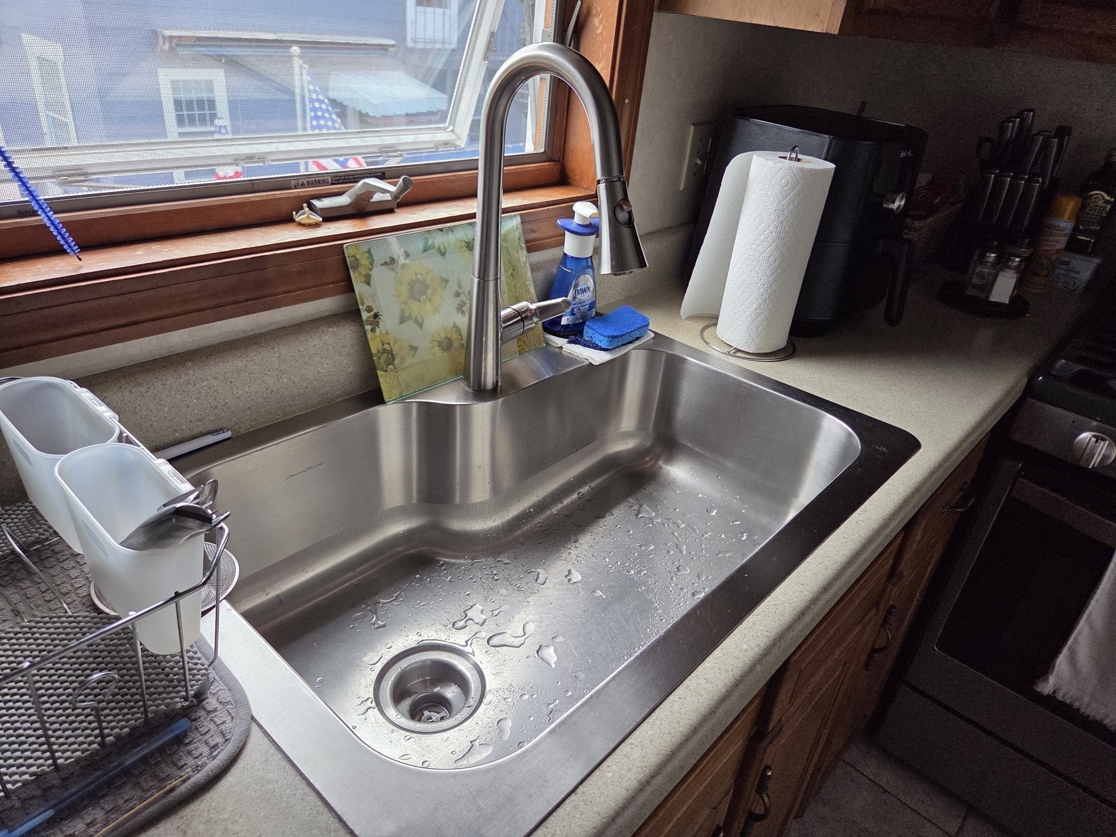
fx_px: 742
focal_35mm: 23
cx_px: 558
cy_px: 418
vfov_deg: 58.9
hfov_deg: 73.9
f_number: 1.8
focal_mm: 5.4
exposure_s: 1/180
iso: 125
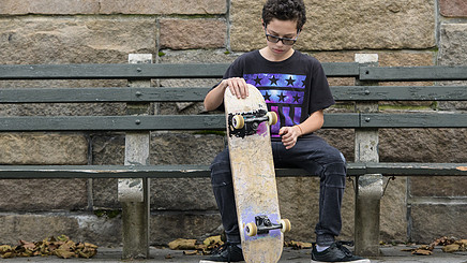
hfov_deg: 11.5
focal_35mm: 188
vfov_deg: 6.5
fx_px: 2327
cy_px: 130
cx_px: 199
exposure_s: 1/1250
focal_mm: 135
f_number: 3.2
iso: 800
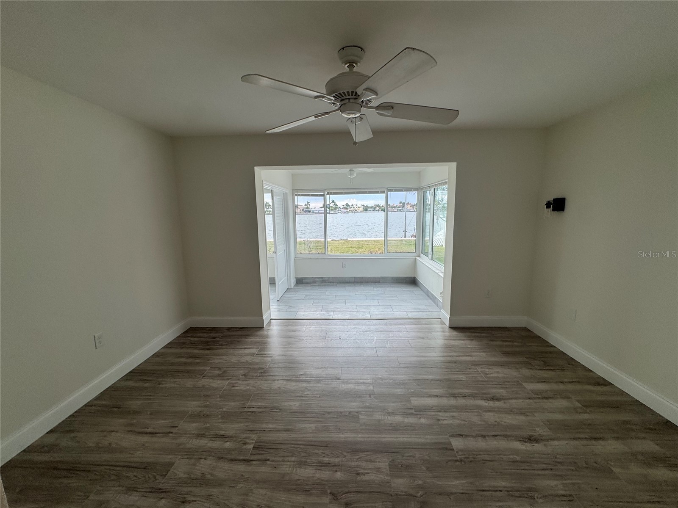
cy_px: 254
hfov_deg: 102.1
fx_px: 274
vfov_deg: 85.7
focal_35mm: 14
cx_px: 339
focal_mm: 2.22
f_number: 2.2
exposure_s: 1/181
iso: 40
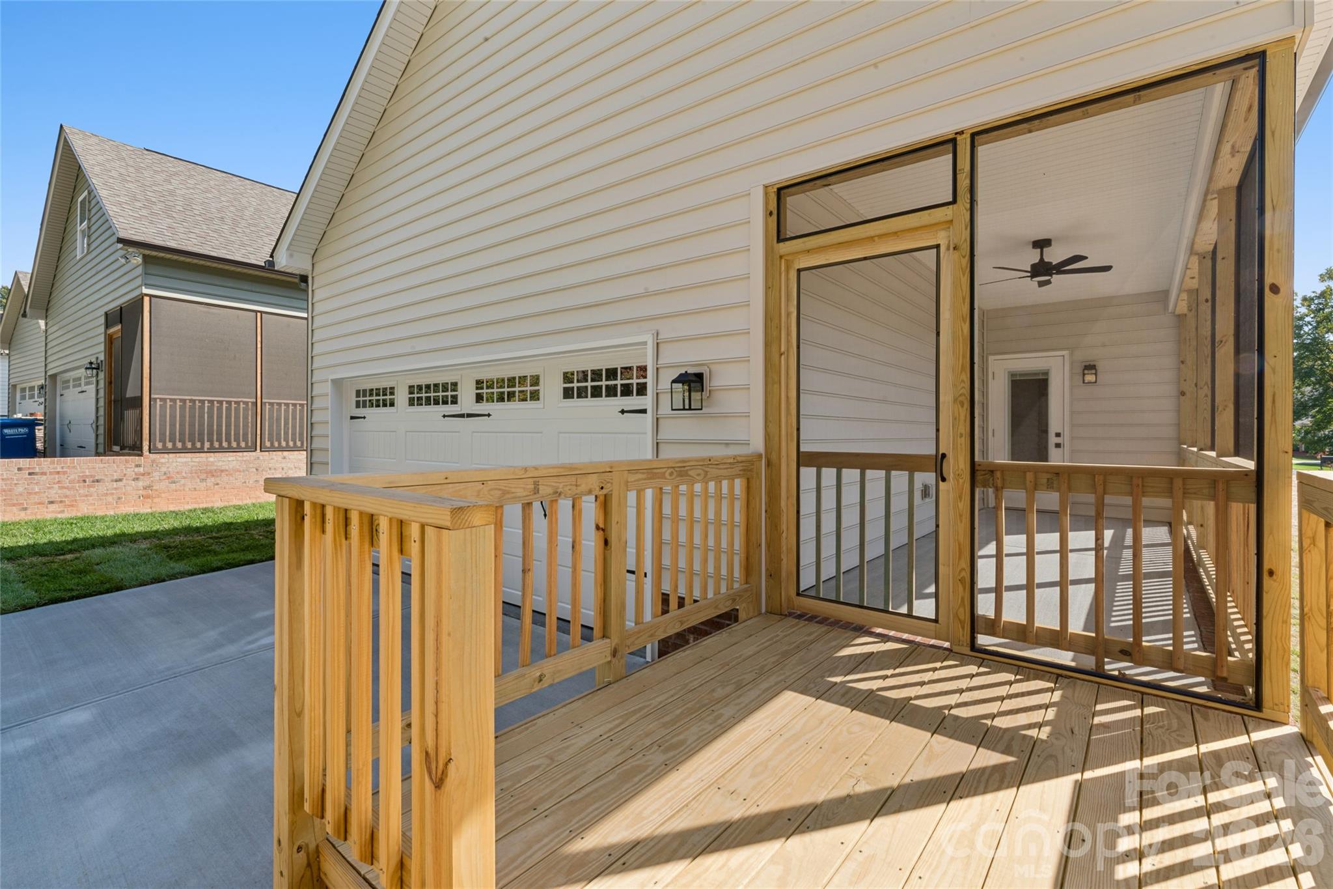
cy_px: 444
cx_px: 666
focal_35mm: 16
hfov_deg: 96.4
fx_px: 596
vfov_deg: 73.4
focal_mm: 16.1
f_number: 22
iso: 100
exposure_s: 1/13
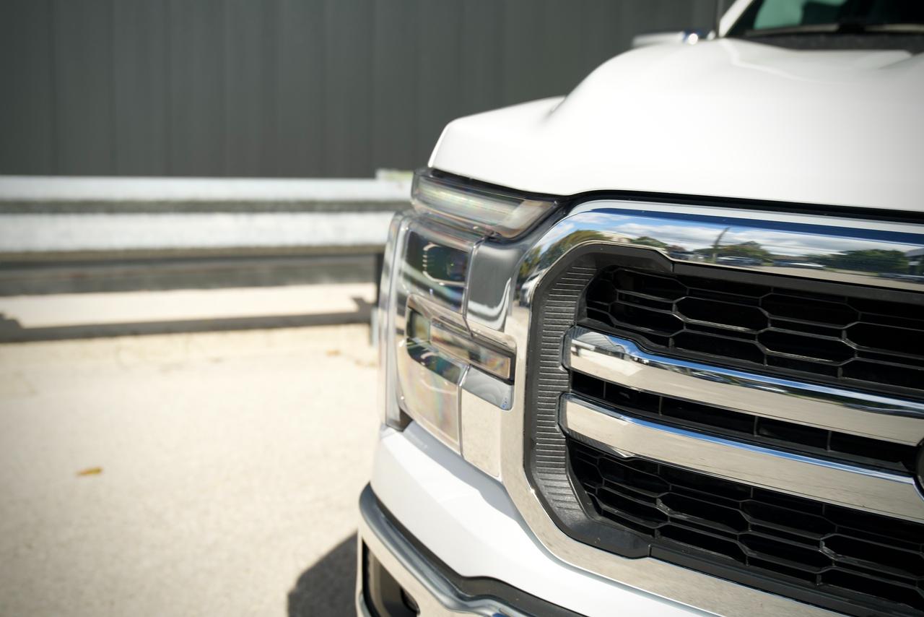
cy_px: 308
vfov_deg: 31.1
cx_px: 462
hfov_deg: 45.2
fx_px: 1109
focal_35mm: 43
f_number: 2.8
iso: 250
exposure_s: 1/50
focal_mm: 28.8
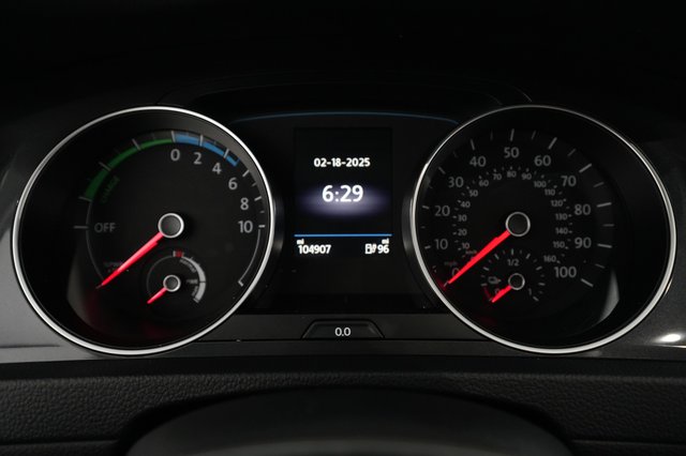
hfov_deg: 65.5
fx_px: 533
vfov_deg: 46.4
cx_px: 343
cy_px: 228
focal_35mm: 28
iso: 5000
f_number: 4
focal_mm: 28
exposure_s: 1/80
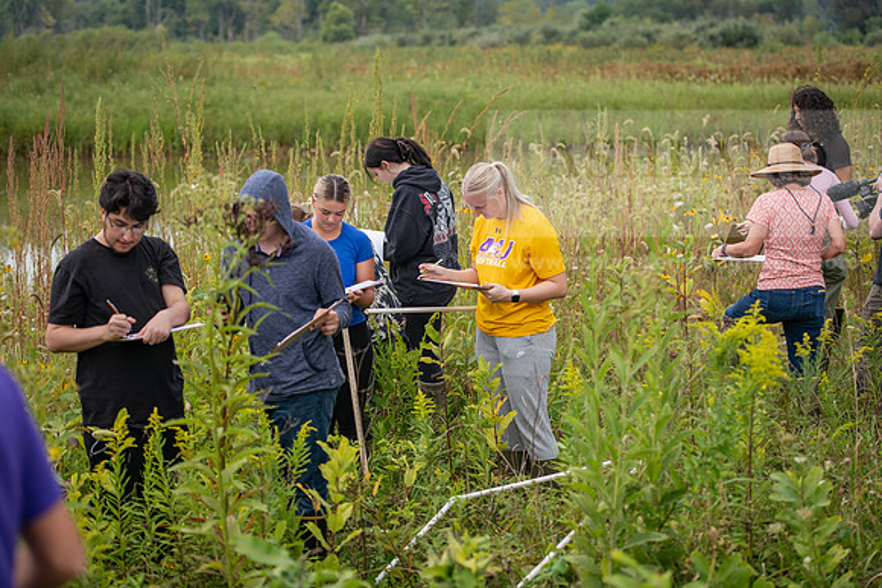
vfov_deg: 17.5
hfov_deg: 26.0
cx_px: 441
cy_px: 294
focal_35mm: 78
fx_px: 1911
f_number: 3.2
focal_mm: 78
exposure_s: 1/320
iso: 80
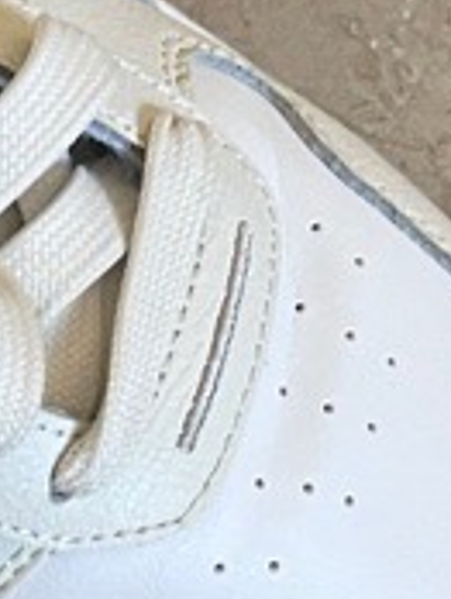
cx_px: -551
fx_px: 2582
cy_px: 871
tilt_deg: -87.5
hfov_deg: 9.2
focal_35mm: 149
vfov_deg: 12.6
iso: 250
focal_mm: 5.1
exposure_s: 1/60
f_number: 1.6
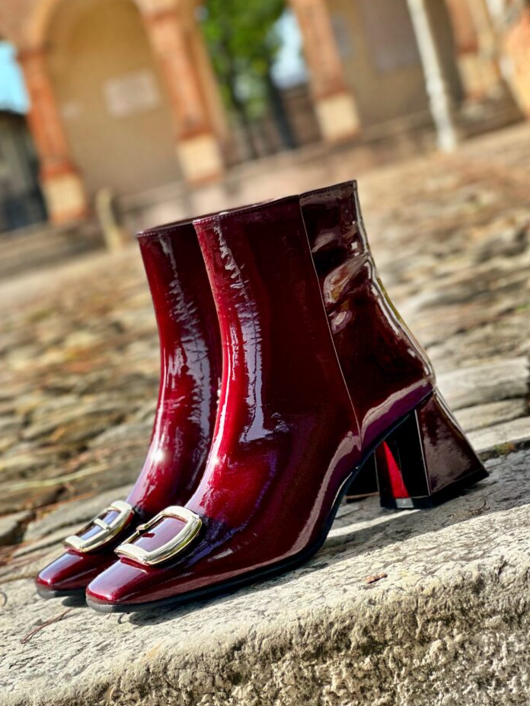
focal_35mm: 85
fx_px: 1735
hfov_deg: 17.4
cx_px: 250
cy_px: 380
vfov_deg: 23.0
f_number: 2.8
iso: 25
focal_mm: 9
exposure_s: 1/262
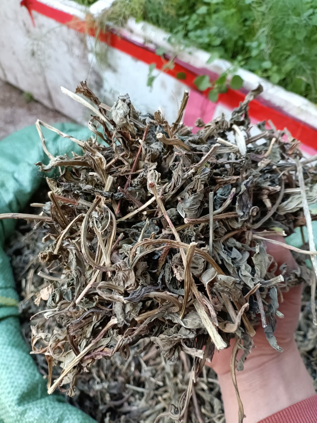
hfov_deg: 53.1
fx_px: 318
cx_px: 158
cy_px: 212
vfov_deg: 67.3
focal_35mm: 26
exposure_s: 1/50
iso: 314
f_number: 1.8
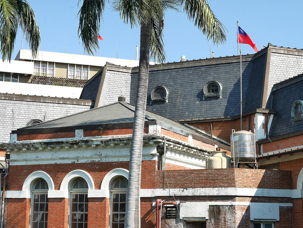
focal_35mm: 72
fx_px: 630
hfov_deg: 27.0
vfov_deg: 20.4
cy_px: 114
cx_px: 152
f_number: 10
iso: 125
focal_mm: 36
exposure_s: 1/160
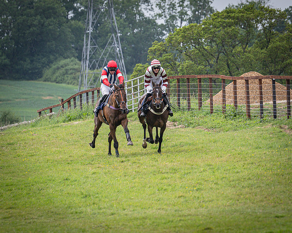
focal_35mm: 427
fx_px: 3687
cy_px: 117
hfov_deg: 4.5
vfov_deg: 3.6
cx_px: 151
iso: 400
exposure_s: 1/1600
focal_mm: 180
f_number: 4.5
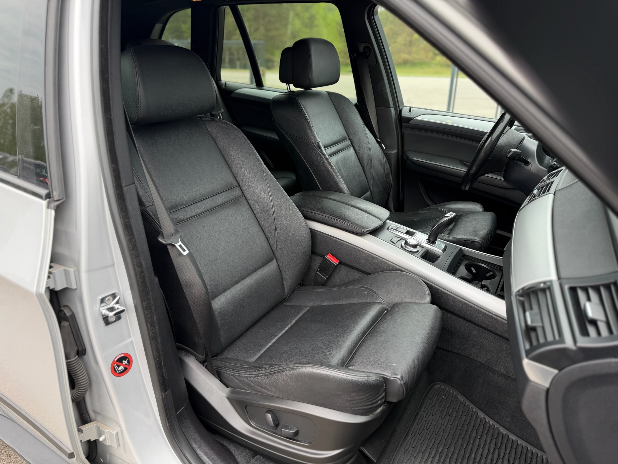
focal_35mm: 24
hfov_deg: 71.6
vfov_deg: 56.8
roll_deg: -0.1
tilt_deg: -20.4
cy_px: 232
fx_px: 428
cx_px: 309
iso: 80
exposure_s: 1/213
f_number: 1.78
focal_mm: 6.76
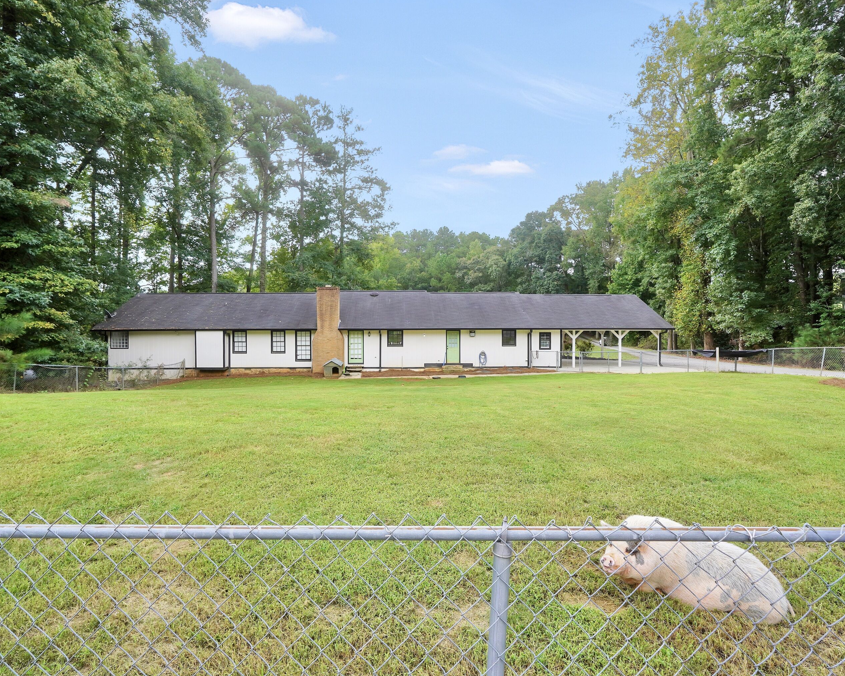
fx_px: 425
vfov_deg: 77.0
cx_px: 395
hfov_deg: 89.5
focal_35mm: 17
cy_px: 338
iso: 100
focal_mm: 10
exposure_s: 1/200
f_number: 4.5
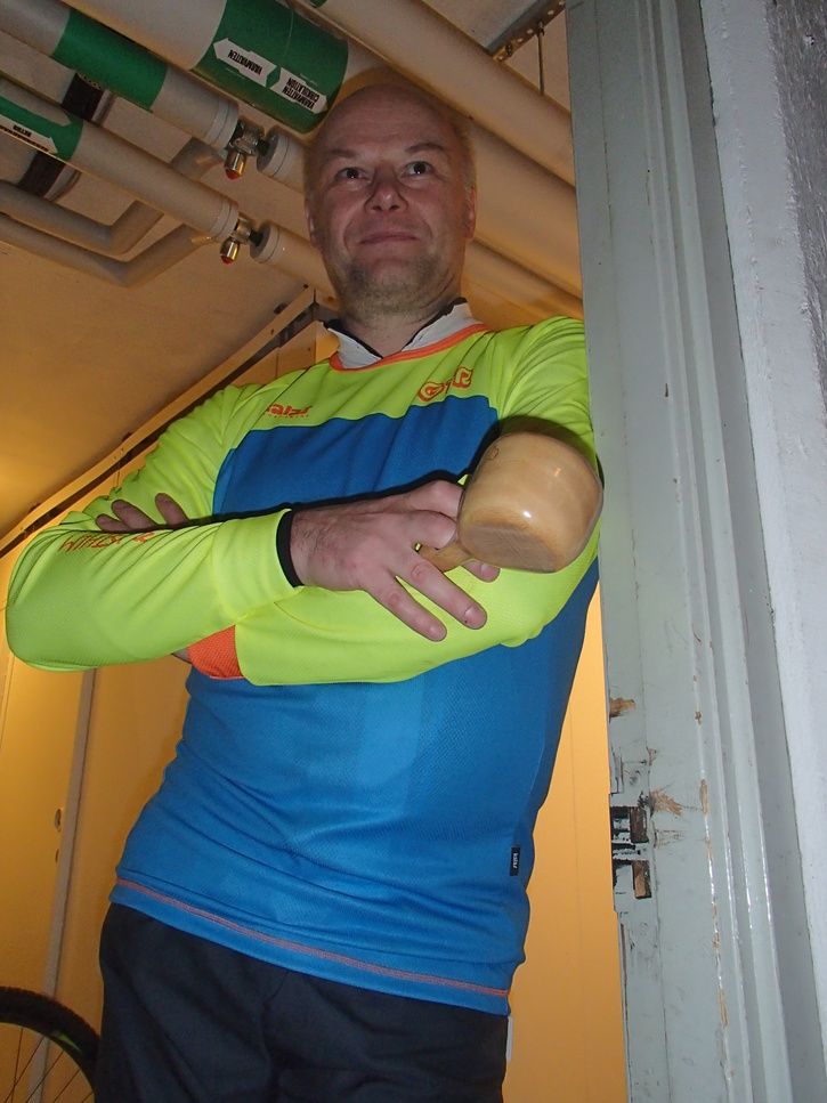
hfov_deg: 49.7
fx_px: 892
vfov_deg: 63.5
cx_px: 414
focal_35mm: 28
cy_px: 552
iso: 400
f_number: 3.9
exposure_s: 1/30
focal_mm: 5
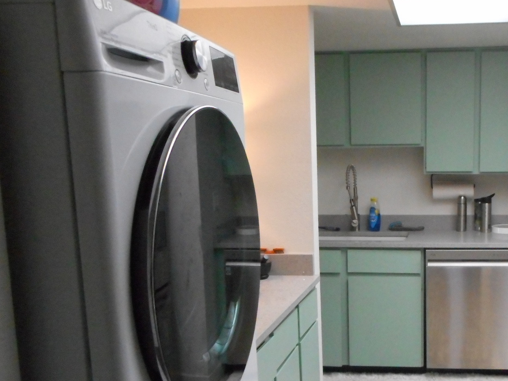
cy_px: 243
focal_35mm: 41
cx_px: 389
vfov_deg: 34.9
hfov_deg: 44.1
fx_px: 602
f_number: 3.7
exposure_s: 1/80
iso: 800
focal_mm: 4.5
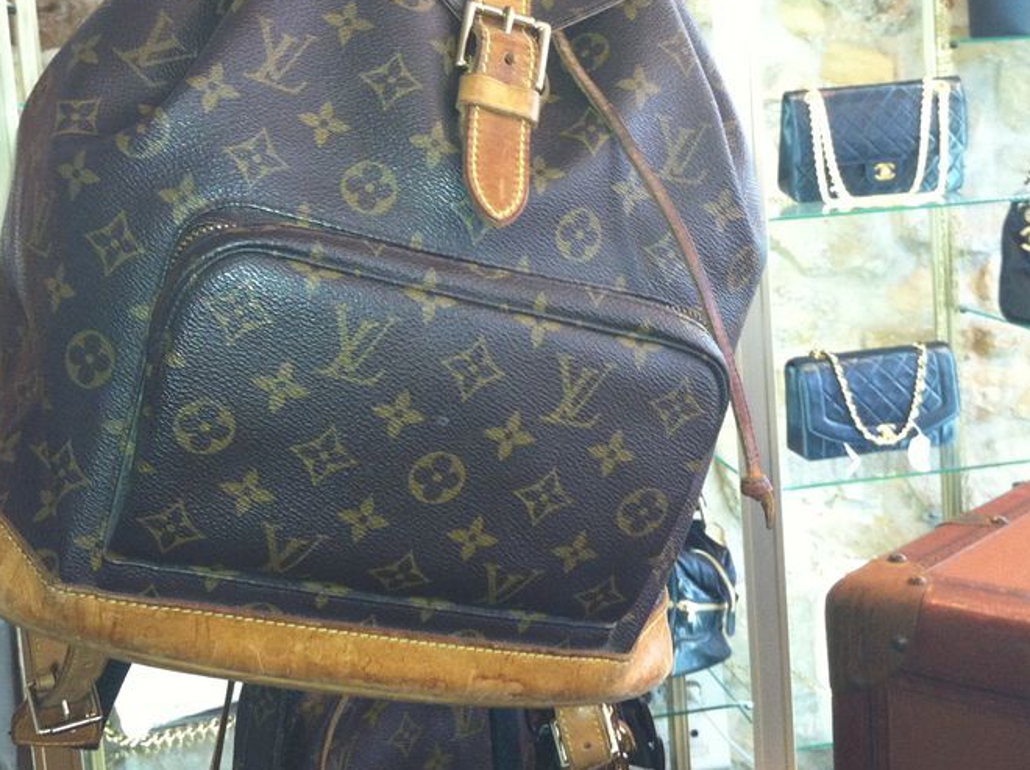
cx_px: 467
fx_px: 1575
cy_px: 237
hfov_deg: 36.2
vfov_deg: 27.2
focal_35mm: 53
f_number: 2.8
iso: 160
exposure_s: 1/15
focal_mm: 3.85
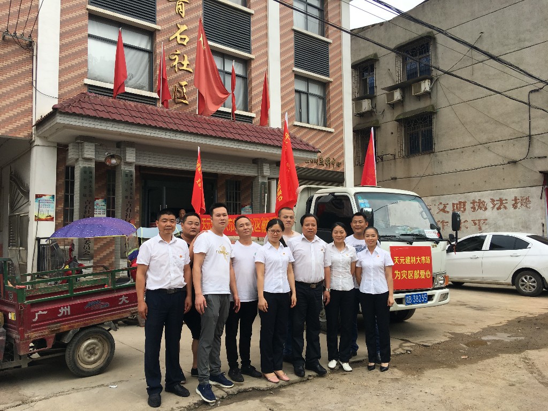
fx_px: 459
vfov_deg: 48.2
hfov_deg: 61.7
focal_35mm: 29
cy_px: 206
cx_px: 274
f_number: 2.2
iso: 25
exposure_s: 1/447
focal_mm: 4.15
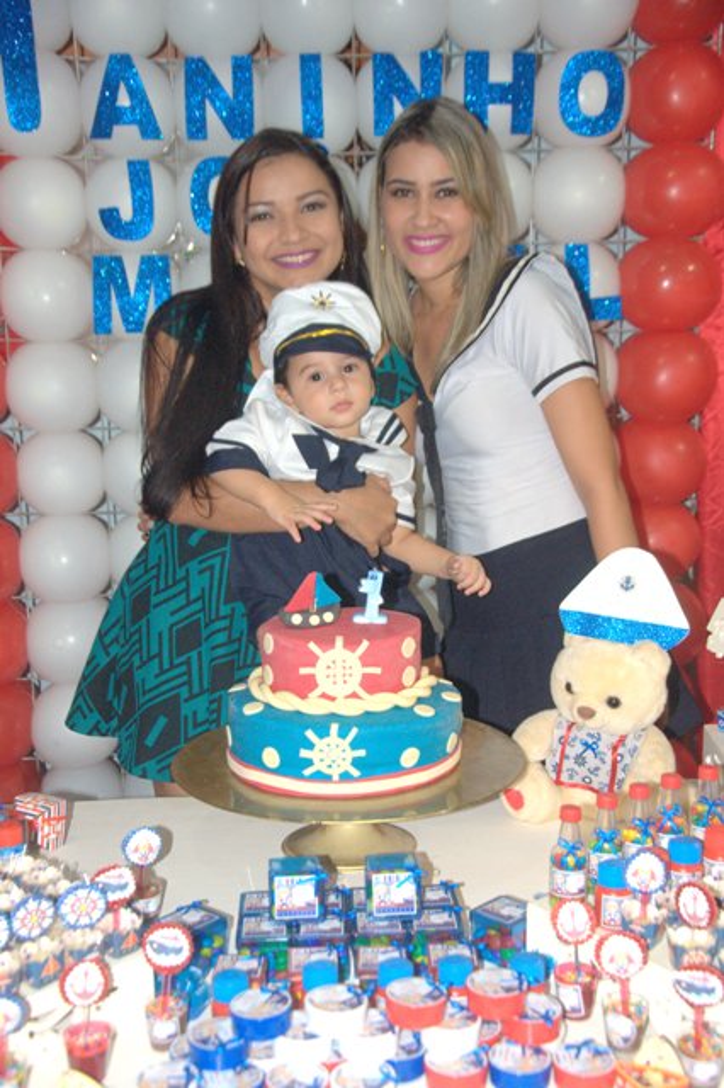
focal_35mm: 51
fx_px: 1540
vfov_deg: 38.9
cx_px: 362
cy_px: 544
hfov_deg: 26.5
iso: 800
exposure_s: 1/60
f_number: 4.2
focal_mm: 34
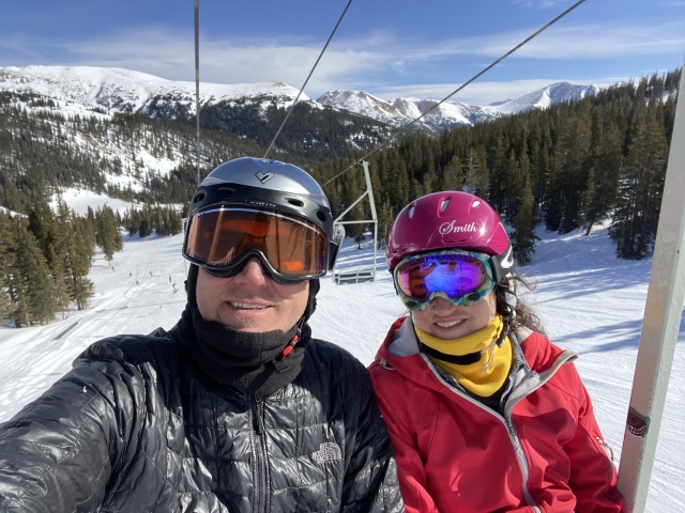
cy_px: 256
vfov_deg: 58.9
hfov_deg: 73.9
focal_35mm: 23
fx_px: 455
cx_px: 342
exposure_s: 1/636
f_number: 2.2
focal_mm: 2.71
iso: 25
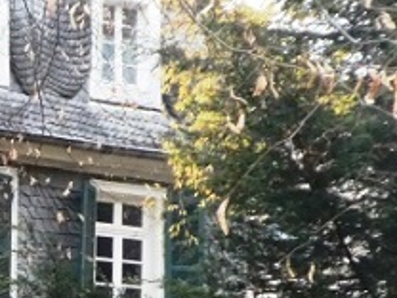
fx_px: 1640
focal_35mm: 143
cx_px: -284
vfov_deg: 10.0
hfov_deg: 12.7
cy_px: 489
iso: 400
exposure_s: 1/80
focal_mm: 5.8
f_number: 3.6
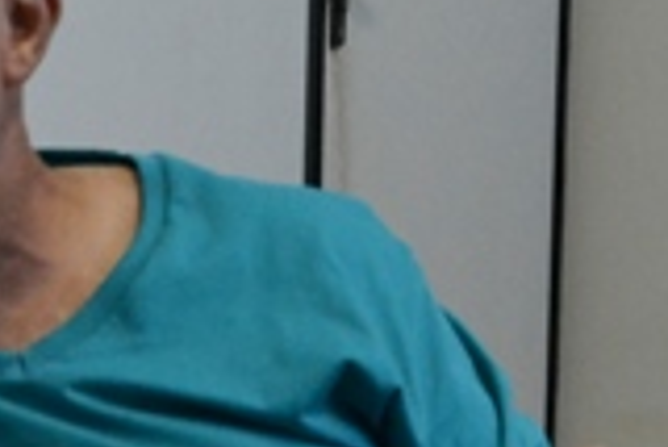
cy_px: 340
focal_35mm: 192
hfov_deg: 10.6
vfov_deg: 7.2
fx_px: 3566
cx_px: -50
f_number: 4.5
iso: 3200
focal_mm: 32
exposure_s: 1/40
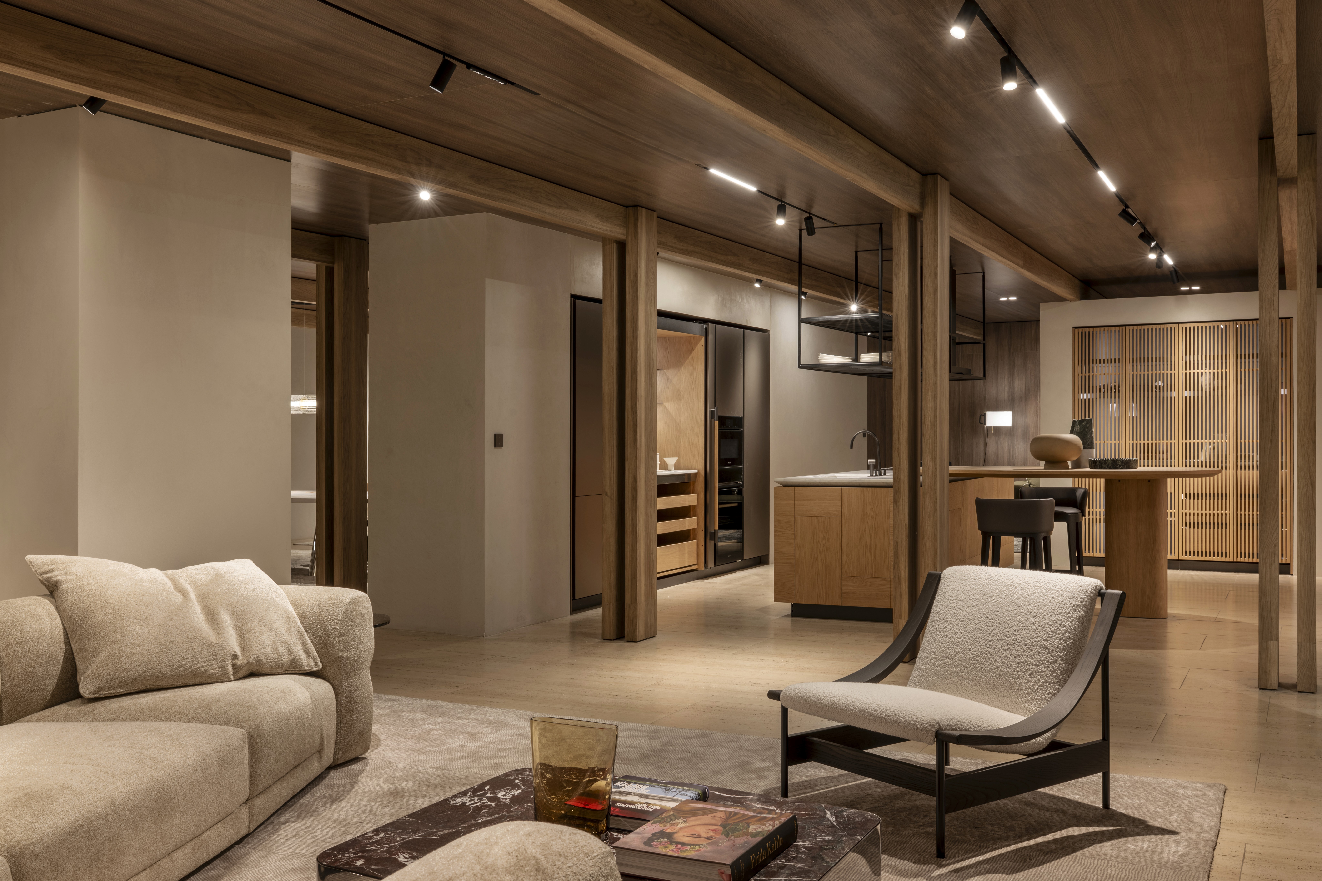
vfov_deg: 37.9
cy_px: 440
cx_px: 661
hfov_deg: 54.4
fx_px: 1285
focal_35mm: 35
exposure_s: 1/2
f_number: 14
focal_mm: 35
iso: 64
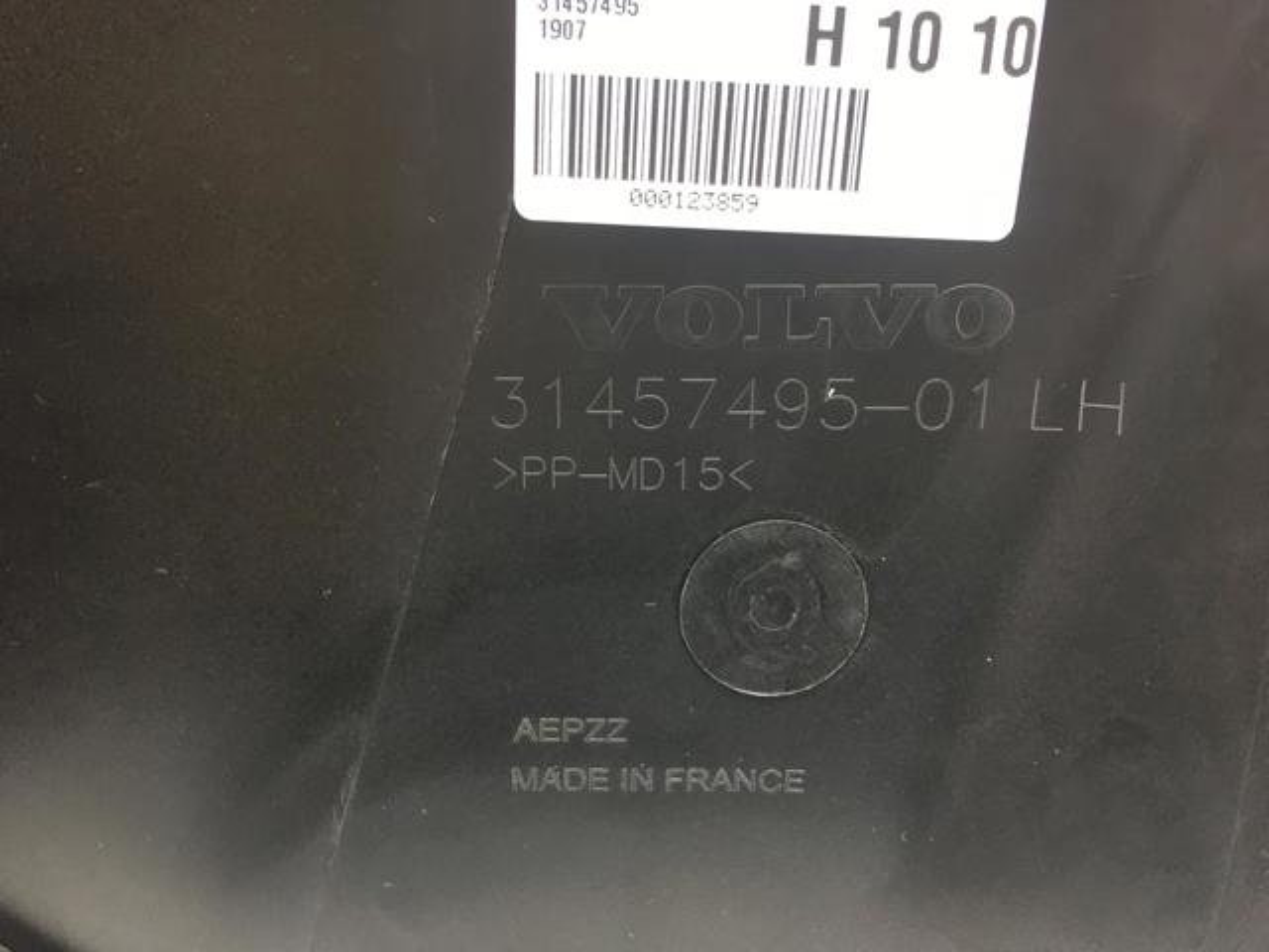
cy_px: 476
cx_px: 634
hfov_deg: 61.7
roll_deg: -0.5
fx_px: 1063
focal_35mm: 29
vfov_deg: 48.2
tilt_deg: -31.6
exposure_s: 1/33
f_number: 2.2
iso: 50
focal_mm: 4.15
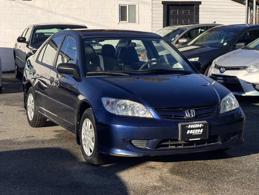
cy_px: 98
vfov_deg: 30.3
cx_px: 130
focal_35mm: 48
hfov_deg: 39.7
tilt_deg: -5.1
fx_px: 359
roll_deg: -0.4
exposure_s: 1/1818
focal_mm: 6.76
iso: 64
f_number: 1.78
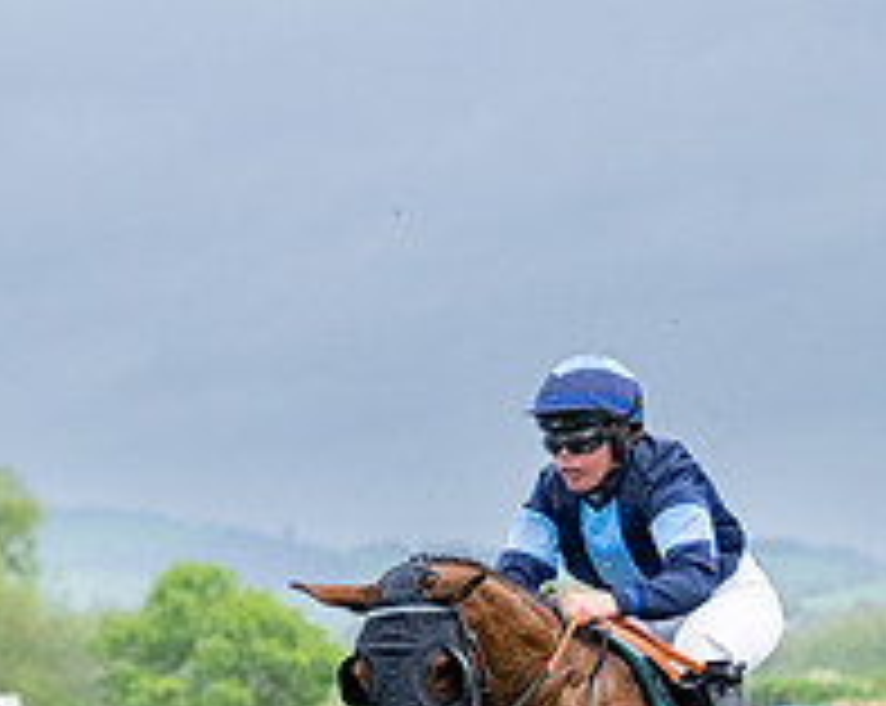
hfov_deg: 6.0
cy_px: 883
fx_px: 8457
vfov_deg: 4.8
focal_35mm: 323
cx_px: -160
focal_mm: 89
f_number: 4
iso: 1000
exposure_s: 1/1600
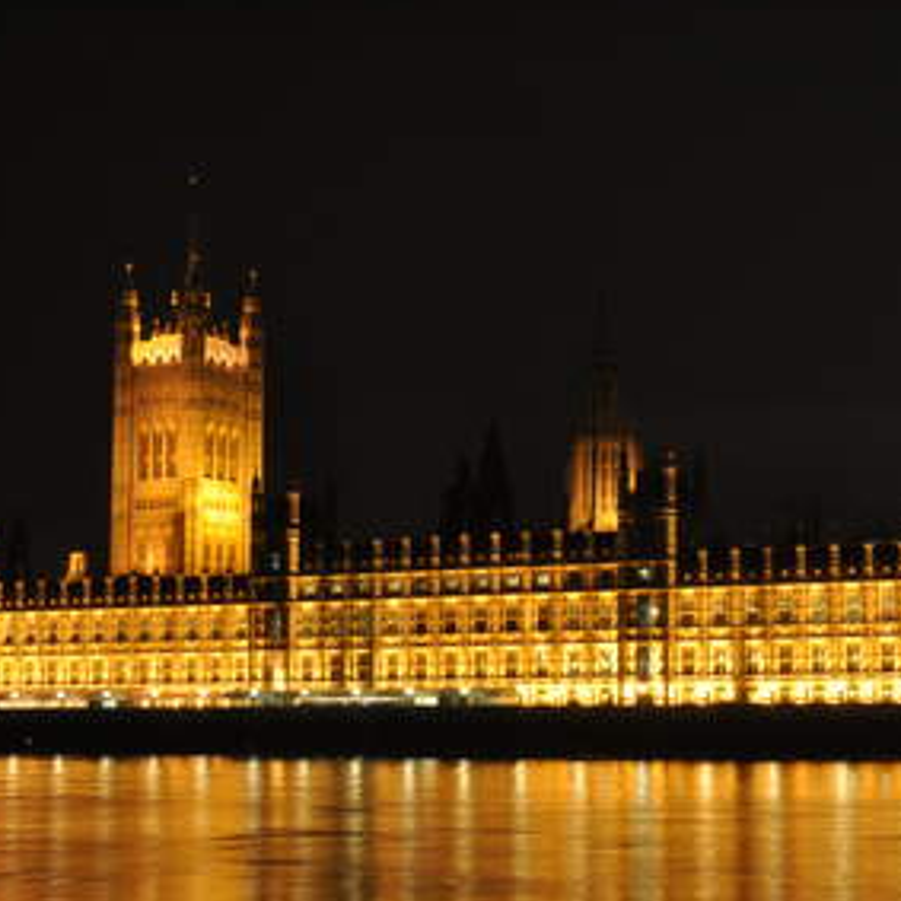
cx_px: 770
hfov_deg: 24.4
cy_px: 508
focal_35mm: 69
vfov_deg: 25.0
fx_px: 2032
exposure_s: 5
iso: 640
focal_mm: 24
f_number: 22
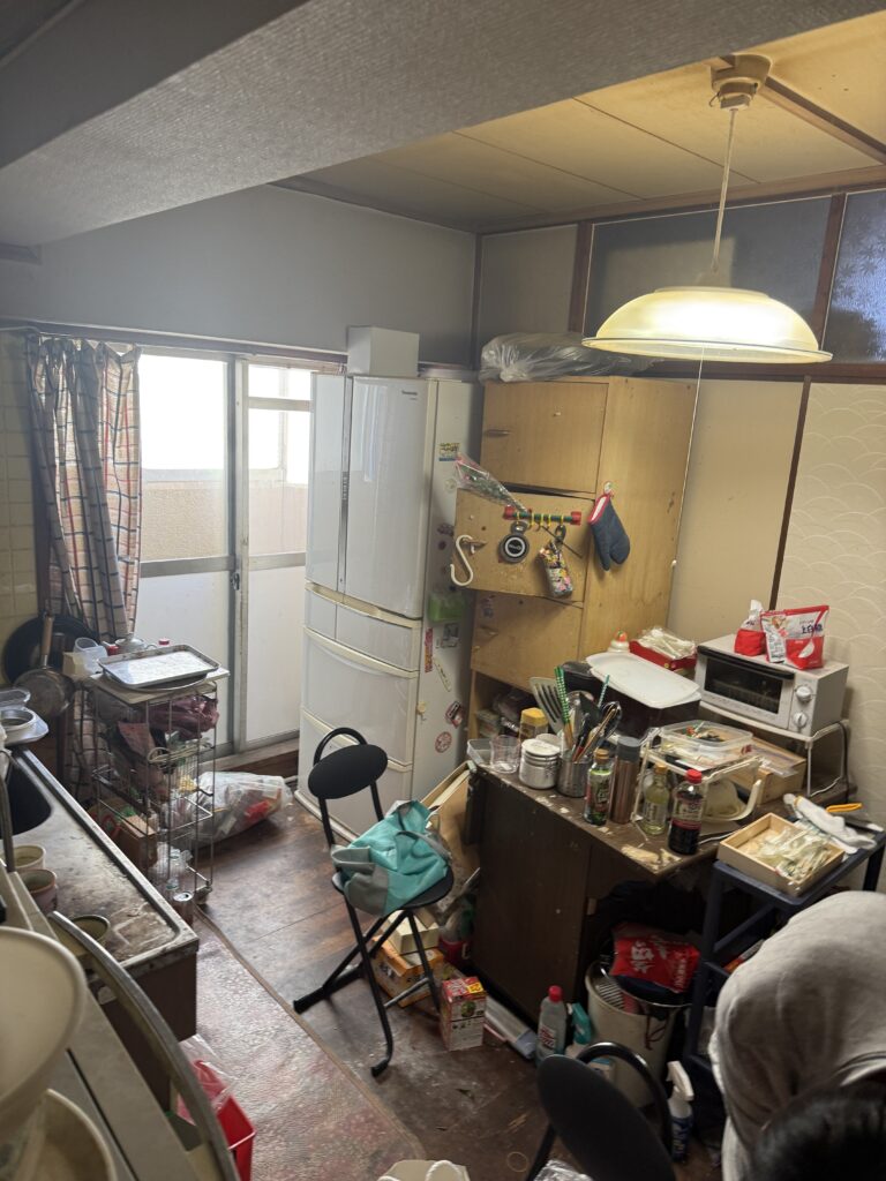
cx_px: 443
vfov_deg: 71.6
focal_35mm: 24
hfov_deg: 56.8
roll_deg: -2.9
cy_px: 590
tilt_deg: -13.0
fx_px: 819
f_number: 1.78
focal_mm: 6.76
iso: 160
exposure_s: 1/60
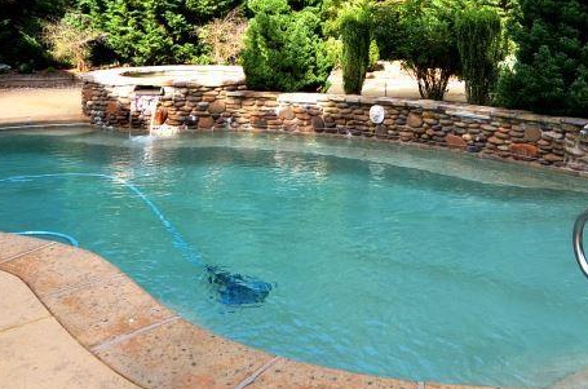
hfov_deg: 51.4
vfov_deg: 33.2
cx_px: 358
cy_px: 18
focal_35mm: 37
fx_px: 605
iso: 140
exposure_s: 1/250
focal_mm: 11
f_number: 4
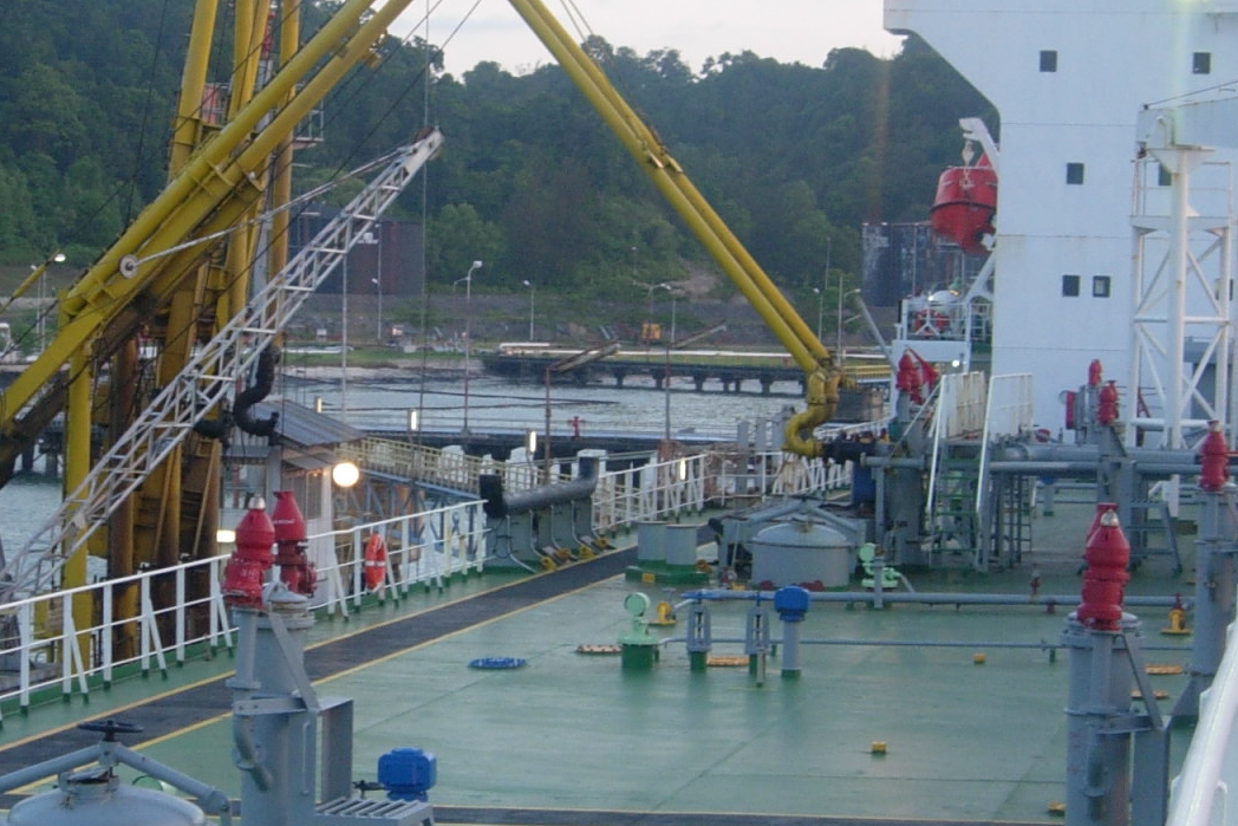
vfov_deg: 11.1
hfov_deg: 16.4
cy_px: 422
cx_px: 279
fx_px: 4265
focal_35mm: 124
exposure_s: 1/35.9
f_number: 3.5
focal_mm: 12.7
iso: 64
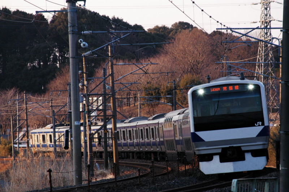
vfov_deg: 4.6
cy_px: 96
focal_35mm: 300
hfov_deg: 6.9
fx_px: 2405
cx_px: 144
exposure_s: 1/250
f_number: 8
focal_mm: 200
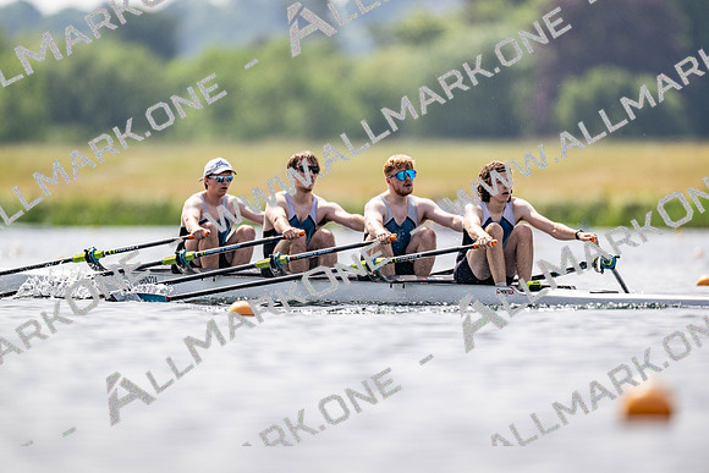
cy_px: 236
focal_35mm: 600
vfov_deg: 2.3
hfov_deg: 3.4
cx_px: 354
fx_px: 11819
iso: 160
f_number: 4
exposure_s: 1/2500
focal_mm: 600
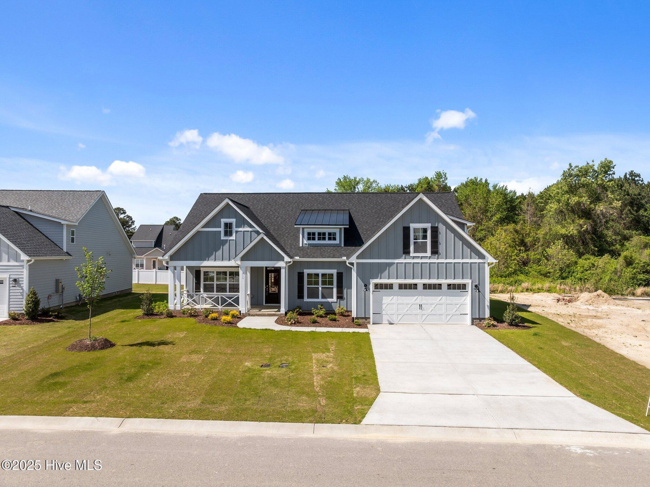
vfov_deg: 56.8
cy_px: 244
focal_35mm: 24
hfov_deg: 71.6
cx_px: 325
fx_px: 450
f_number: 2.8
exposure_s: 1/2000
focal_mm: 12.29
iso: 100
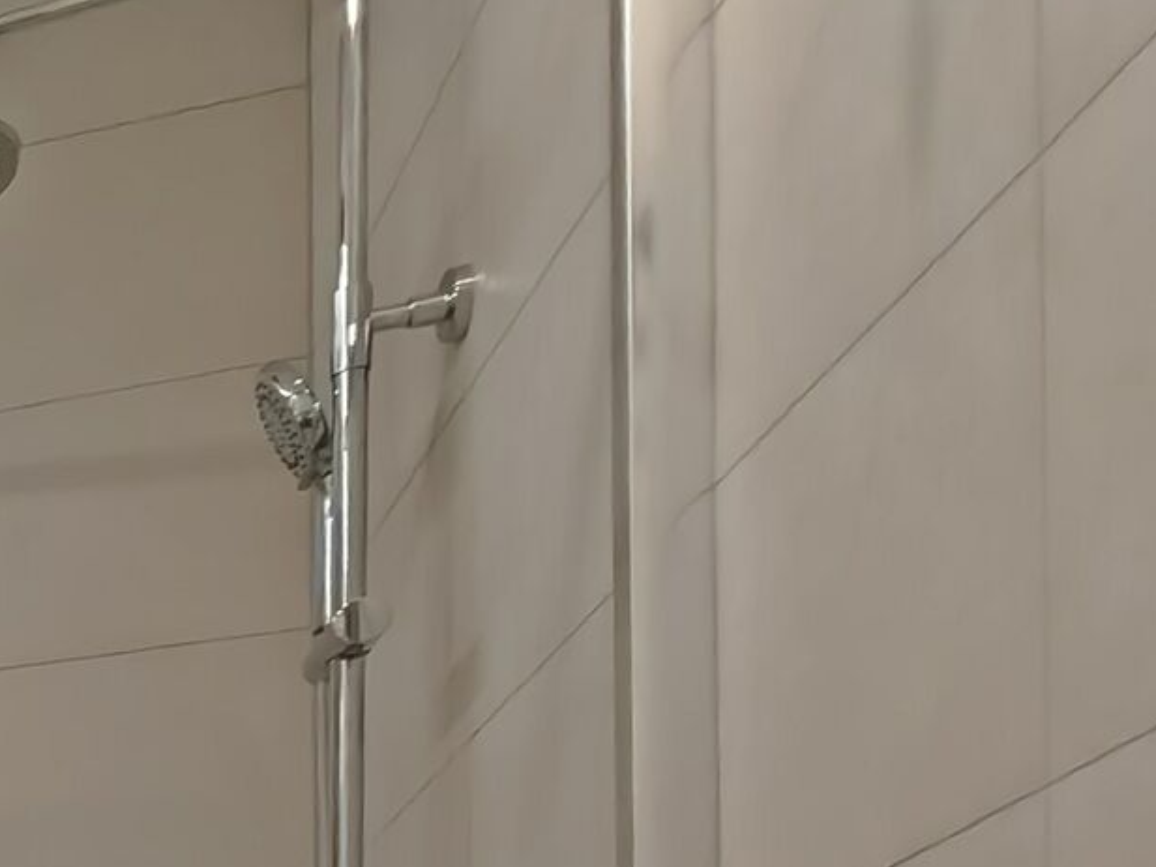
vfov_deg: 19.7
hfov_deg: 16.7
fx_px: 1971
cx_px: -1430
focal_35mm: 59
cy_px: 1468
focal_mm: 1.82
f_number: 2
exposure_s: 1/50
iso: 353
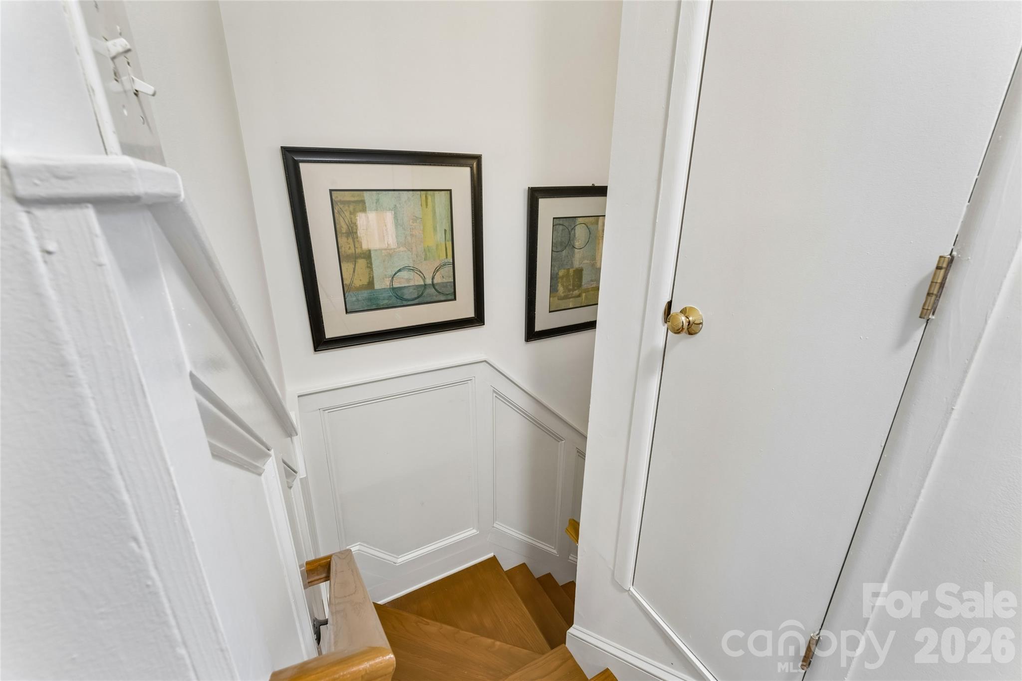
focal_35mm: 14
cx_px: 511
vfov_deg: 81.2
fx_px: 397
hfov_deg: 104.3
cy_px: 340
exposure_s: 1/4
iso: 400
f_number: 13
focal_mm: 14
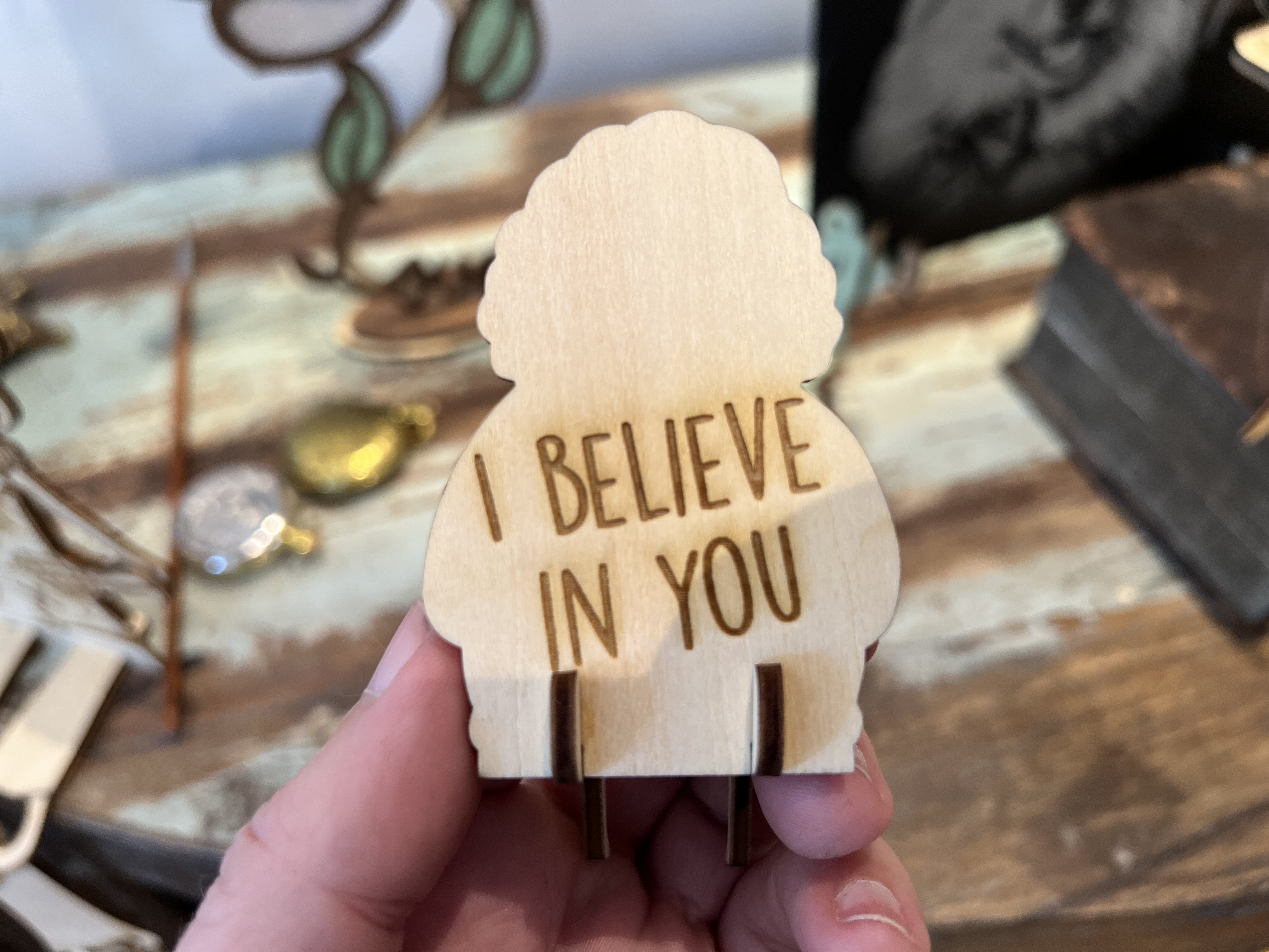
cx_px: 634
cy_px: 476
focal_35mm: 26
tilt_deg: -49.5
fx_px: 953
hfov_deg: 67.3
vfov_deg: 53.1
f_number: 1.5
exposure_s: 1/100
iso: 100
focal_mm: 5.7
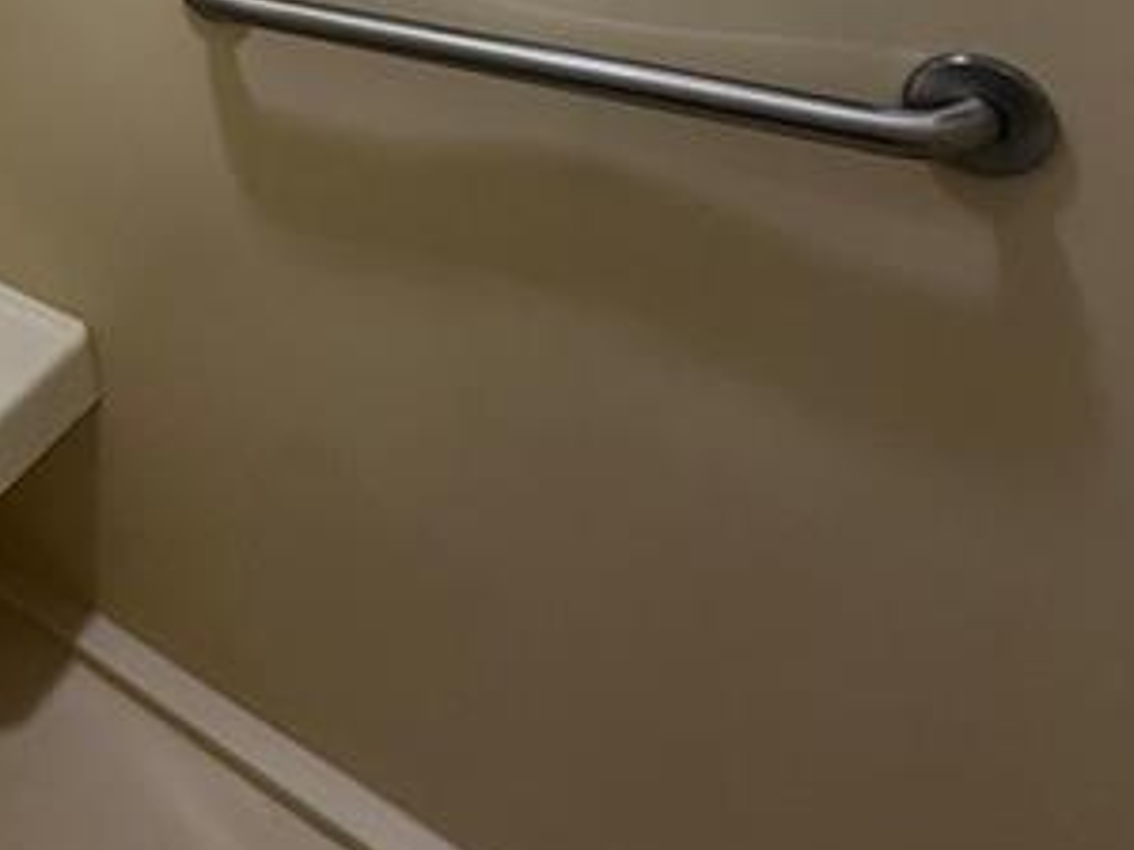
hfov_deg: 45.8
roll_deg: +5.7
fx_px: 1179
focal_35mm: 36
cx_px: 83
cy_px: -281
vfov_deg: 30.4
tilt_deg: -6.9
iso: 250
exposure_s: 1/120
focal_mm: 2.22
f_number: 2.2
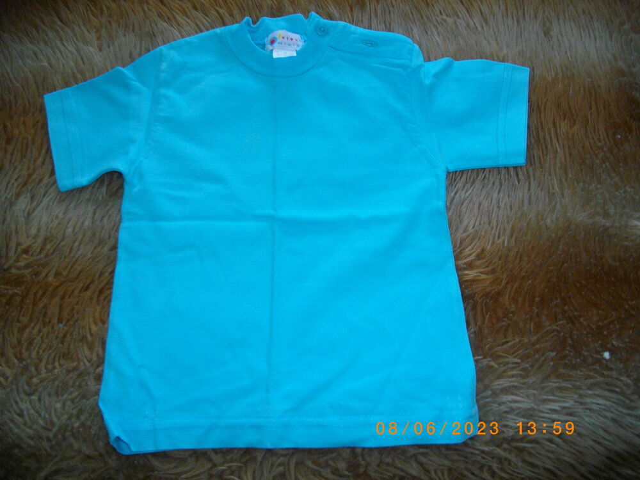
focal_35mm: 32
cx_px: 320
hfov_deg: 56.8
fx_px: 592
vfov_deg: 44.2
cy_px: 240
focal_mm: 5.7
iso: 200
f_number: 2.9
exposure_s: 1/50
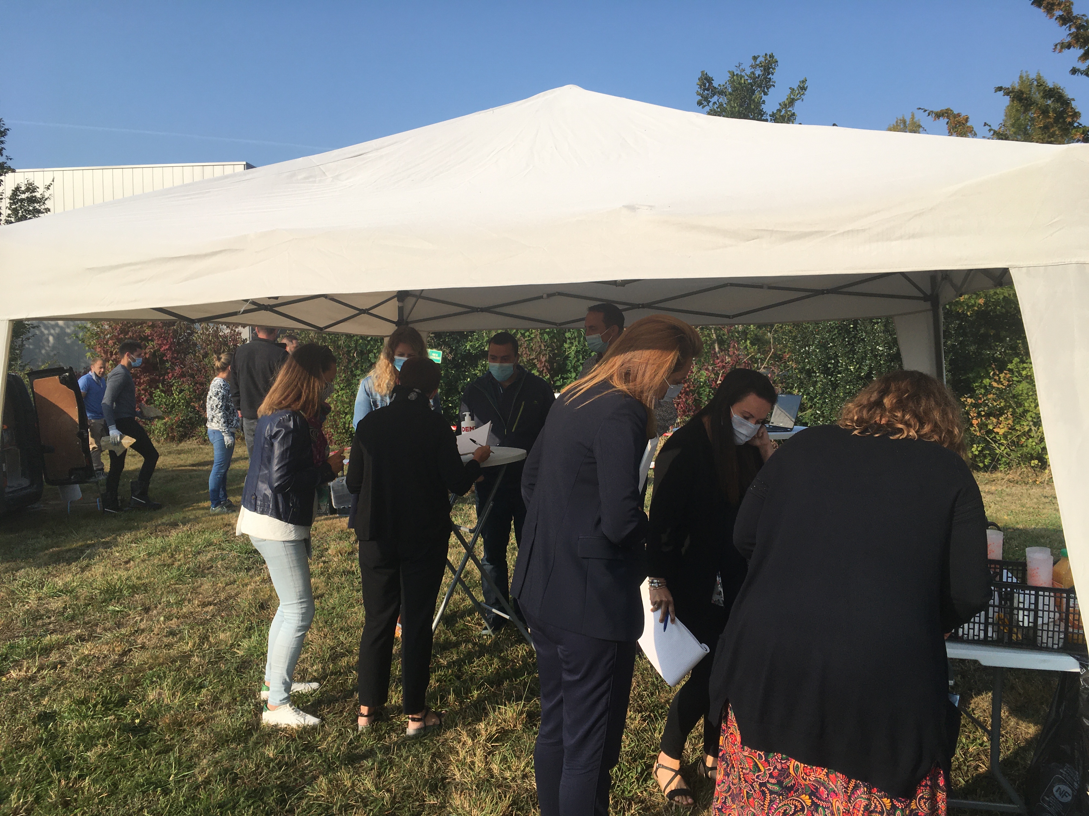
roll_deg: -0.4
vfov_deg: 48.2
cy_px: 408
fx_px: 912
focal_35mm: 29
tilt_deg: -4.7
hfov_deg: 61.7
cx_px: 544
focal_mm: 4.15
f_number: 2.2
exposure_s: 1/1304
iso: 25
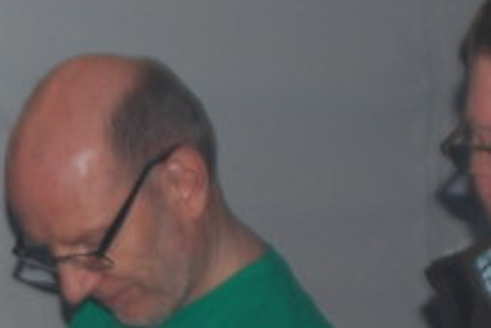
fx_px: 2798
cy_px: 473
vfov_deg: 6.6
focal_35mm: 205
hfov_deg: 10.0
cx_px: 68
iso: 200
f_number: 4
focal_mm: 28
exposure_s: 1/60
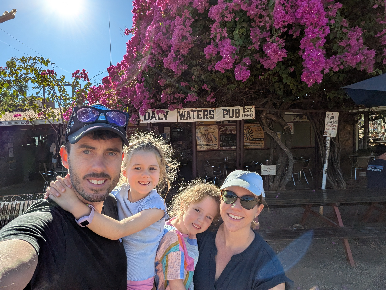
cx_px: 193
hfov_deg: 79.0
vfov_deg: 63.4
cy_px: 145
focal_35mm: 21
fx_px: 234
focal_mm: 2.74
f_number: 2.2
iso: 40
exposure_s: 1/1592
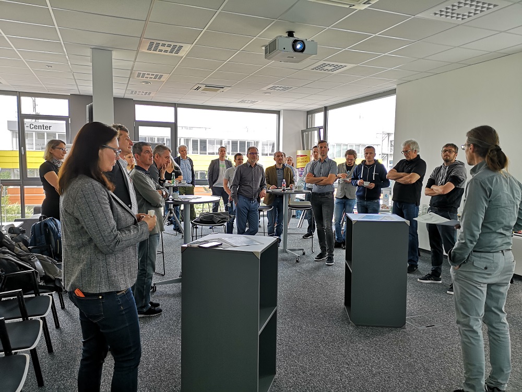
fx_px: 407
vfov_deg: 51.4
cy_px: 196
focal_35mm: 27
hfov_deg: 65.3
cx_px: 261
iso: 64
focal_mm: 5.58
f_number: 1.8
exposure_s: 1/100
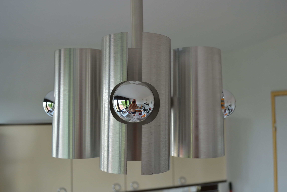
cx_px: 144
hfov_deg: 53.1
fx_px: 287
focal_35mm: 36
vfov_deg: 36.9
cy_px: 96
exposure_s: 1/60
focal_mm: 24
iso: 400
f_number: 4.2
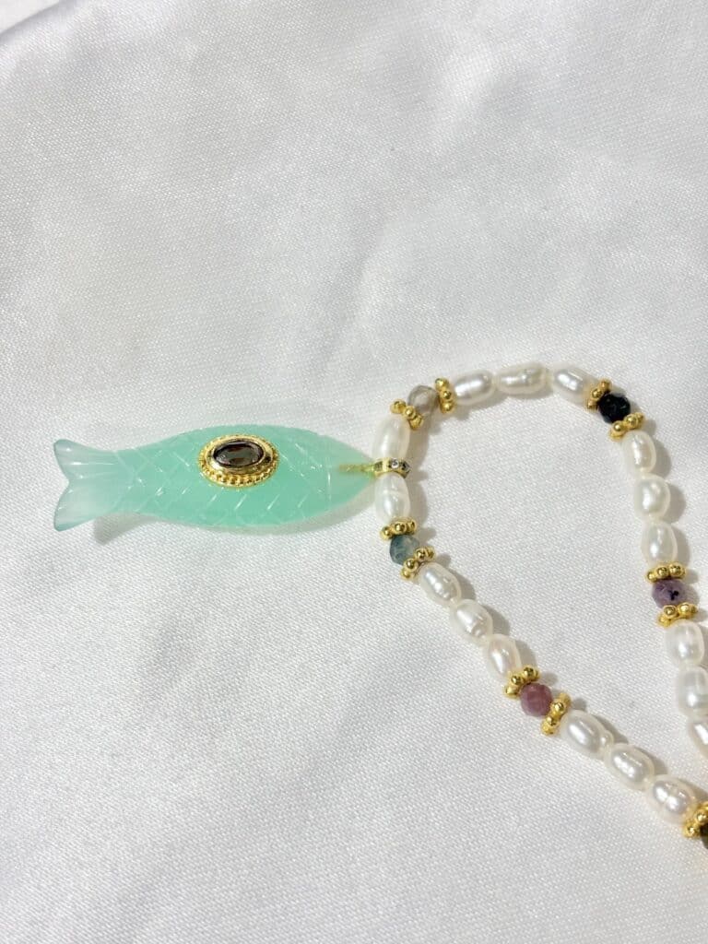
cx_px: 354
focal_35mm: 52
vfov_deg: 36.8
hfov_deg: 28.0
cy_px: 472
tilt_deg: -61.4
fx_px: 1418
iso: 32
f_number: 1.6
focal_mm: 5.96
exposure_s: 1/388
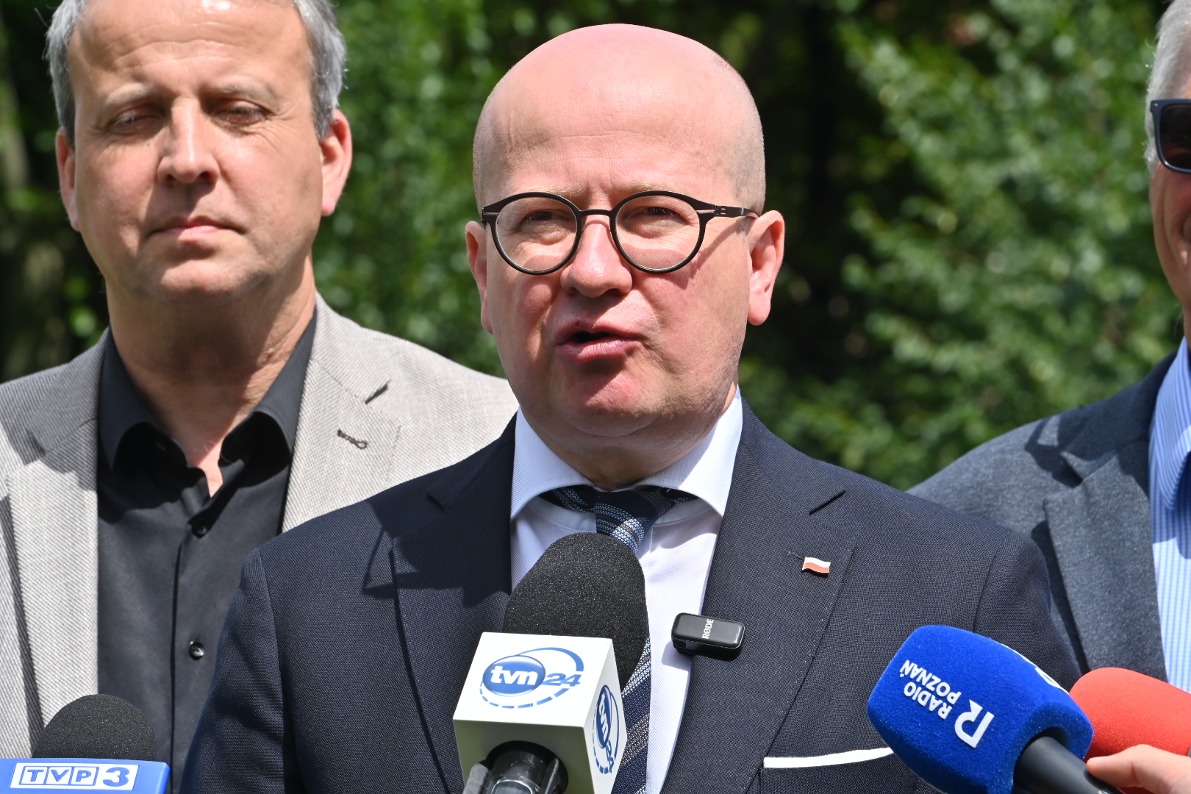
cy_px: 397
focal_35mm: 180
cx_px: 596
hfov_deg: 11.4
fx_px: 5955
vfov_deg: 7.6
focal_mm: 180
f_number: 14
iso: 100
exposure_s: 1/125
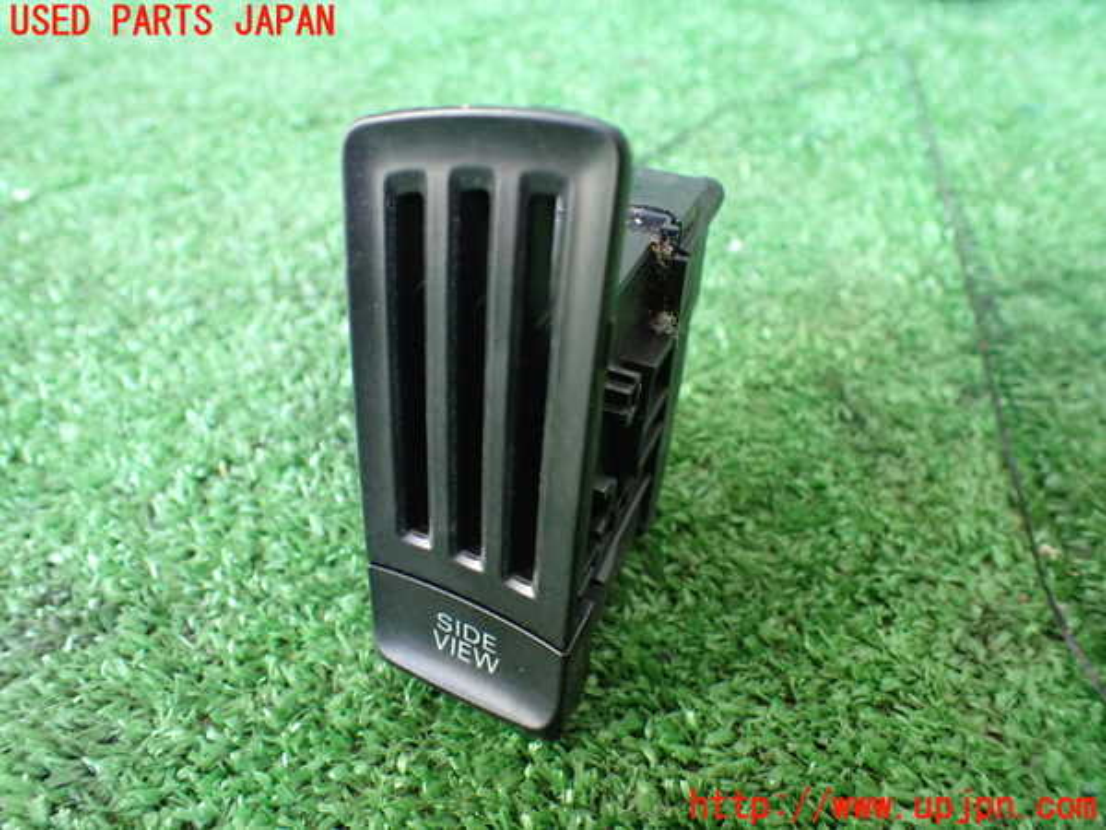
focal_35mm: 30
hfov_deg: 60.0
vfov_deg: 46.8
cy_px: 415
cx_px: 553
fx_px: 959
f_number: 2.3
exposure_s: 1/60
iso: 800
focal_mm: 5.4
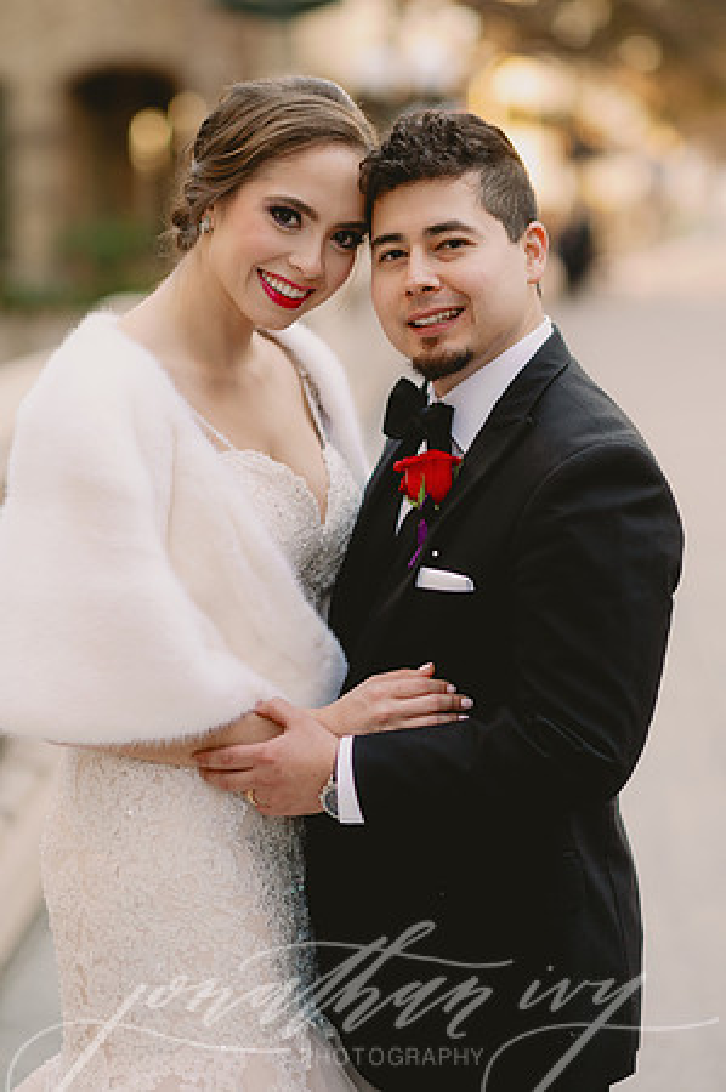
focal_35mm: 85
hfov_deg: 16.0
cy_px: 546
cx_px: 363
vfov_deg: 23.9
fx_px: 2577
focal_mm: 85
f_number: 2.2
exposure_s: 1/400
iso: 320
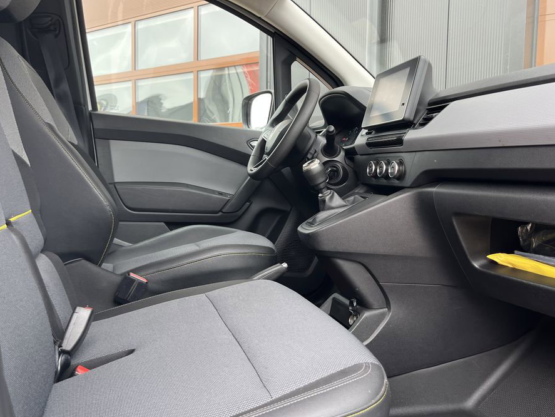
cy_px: 217
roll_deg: -1.8
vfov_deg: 46.8
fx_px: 481
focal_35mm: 30
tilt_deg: -4.8
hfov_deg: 59.7
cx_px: 318
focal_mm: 5.1
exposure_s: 1/122
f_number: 1.6
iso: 50
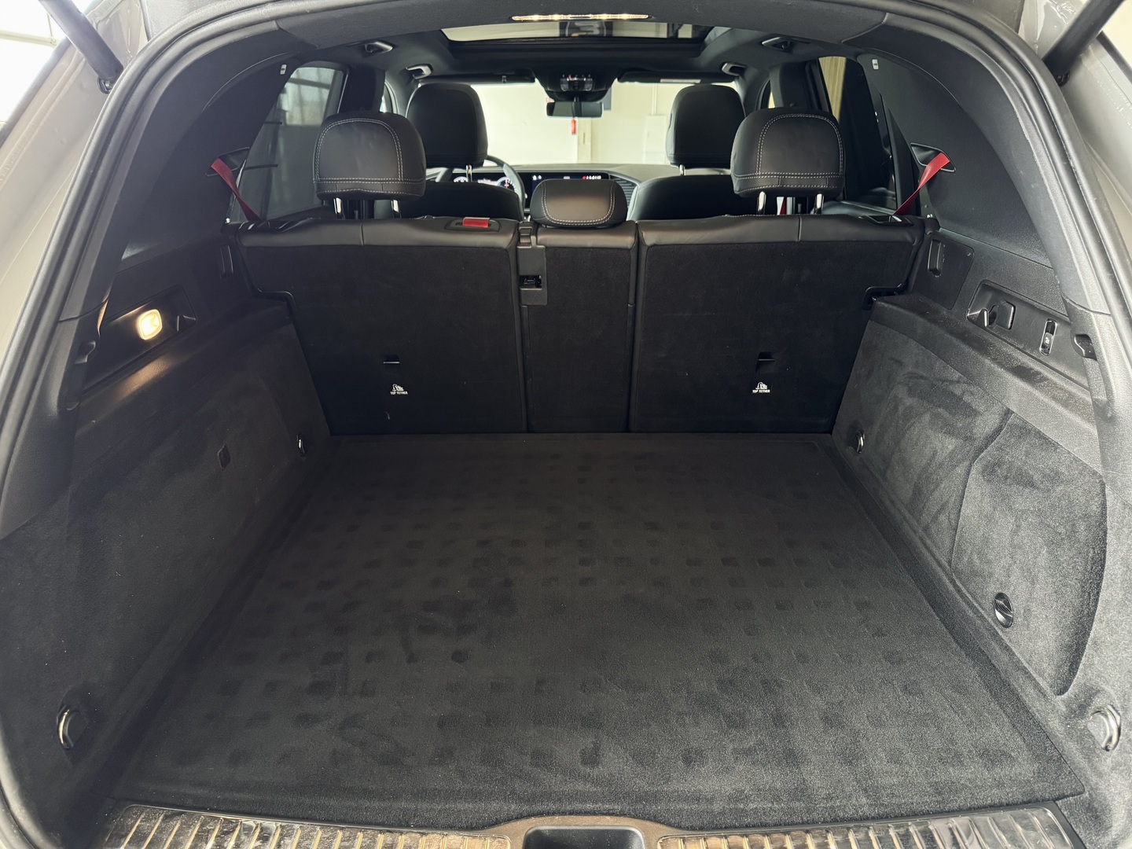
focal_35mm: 24
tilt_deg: -19.9
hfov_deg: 71.6
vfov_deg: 56.8
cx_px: 566
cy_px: 424
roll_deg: +0.4
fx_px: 785
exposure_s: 1/60
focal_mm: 6.76
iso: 640
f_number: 1.78
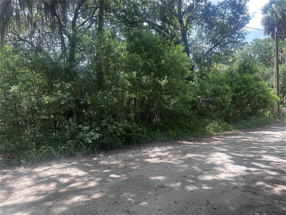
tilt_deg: -0.7
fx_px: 198
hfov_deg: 71.6
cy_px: 108
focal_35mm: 24
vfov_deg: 56.8
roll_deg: +0.8
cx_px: 143
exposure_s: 1/630
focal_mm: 6.86
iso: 80
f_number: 1.78
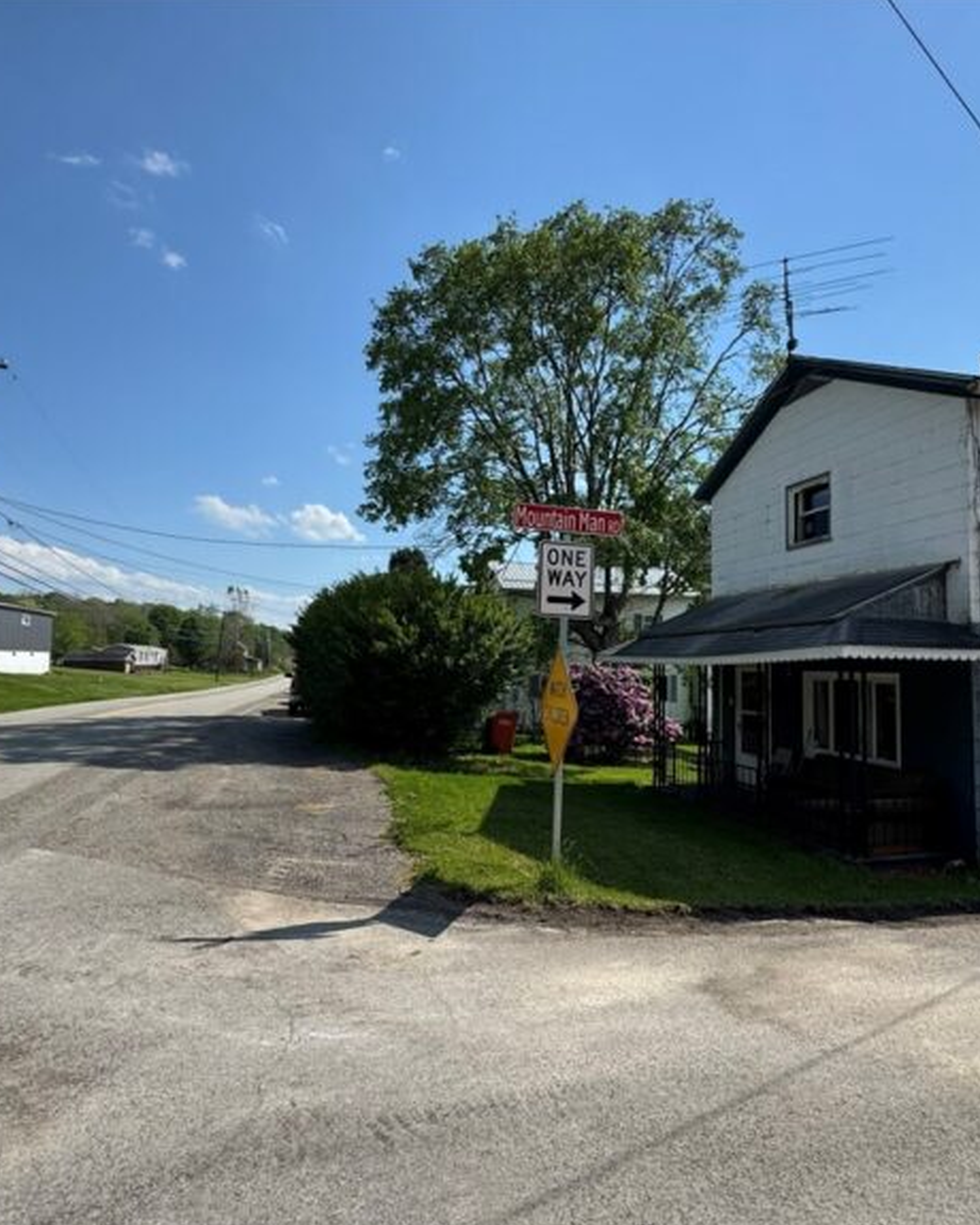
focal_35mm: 19
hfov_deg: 70.6
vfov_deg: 83.3
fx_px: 689
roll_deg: -0.2
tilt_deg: +1.7
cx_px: 550
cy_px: 633
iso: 50
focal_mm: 2.22
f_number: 2.2
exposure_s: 1/1370
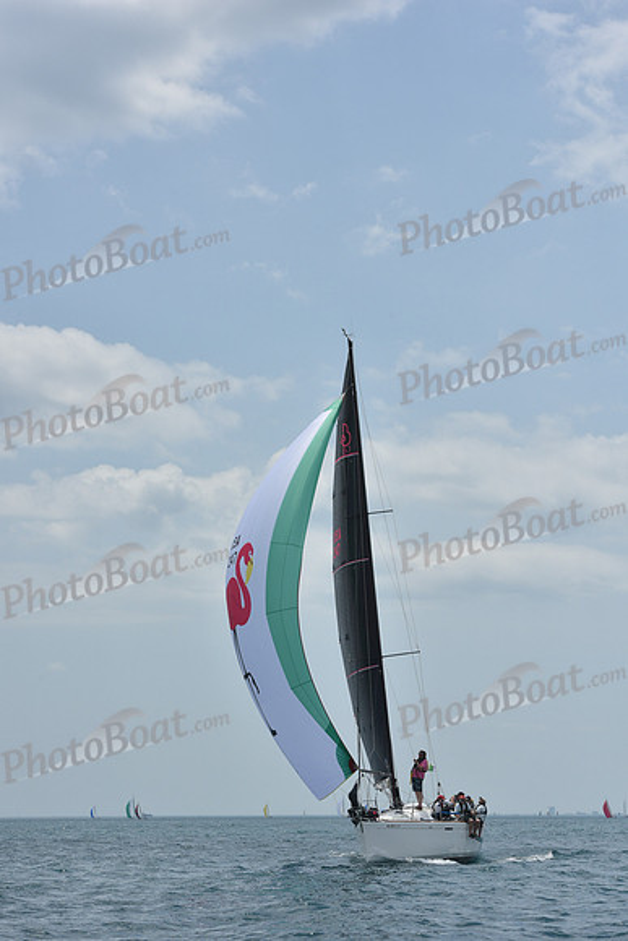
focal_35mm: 98
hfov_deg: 14.0
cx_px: 314
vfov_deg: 20.8
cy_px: 470
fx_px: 2563
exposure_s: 1/1250
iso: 250
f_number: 10
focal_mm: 98
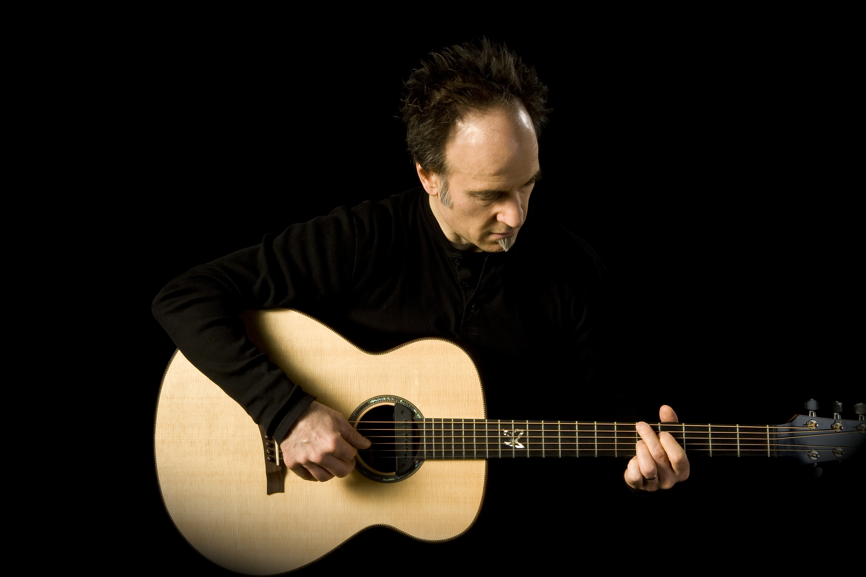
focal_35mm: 49
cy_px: 286
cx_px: 439
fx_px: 1179
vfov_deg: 27.5
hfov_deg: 40.3
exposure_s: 1/160
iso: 400
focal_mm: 48
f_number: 22
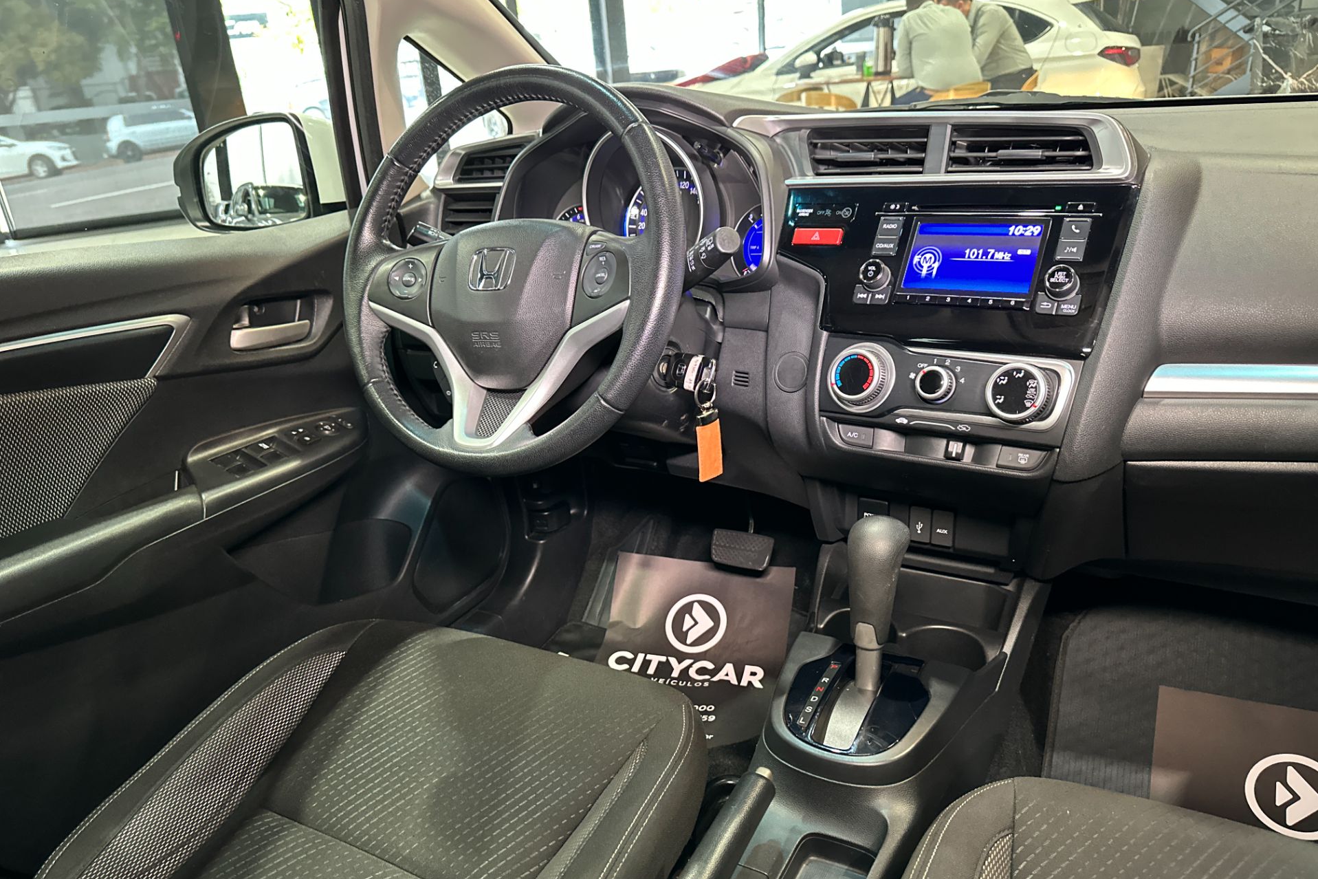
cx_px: 659
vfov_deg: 51.2
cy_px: 489
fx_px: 915
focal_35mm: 25
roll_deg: +4.4
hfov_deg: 71.5
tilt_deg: -24.3
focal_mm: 6.86
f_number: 1.78
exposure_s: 1/50
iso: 1000
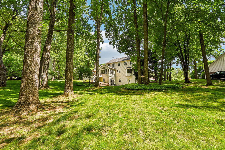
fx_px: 87
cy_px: 75
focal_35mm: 14
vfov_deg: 81.2
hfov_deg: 104.3
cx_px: 112
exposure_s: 1/125
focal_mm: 14
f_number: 8
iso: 100
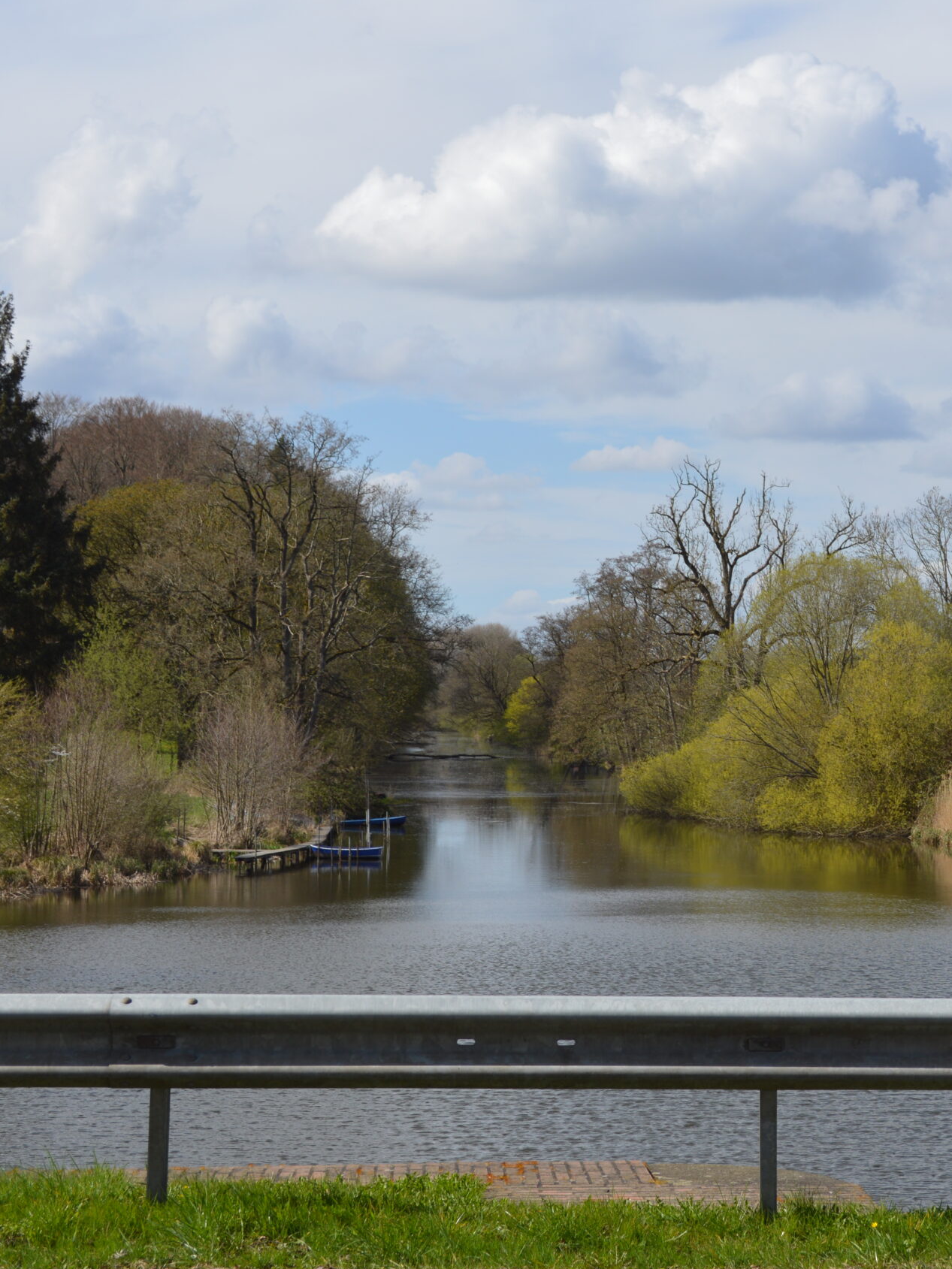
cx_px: 878
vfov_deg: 23.6
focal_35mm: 83
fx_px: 3043
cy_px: 637
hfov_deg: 17.5
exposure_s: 1/250
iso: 100
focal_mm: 38
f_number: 8
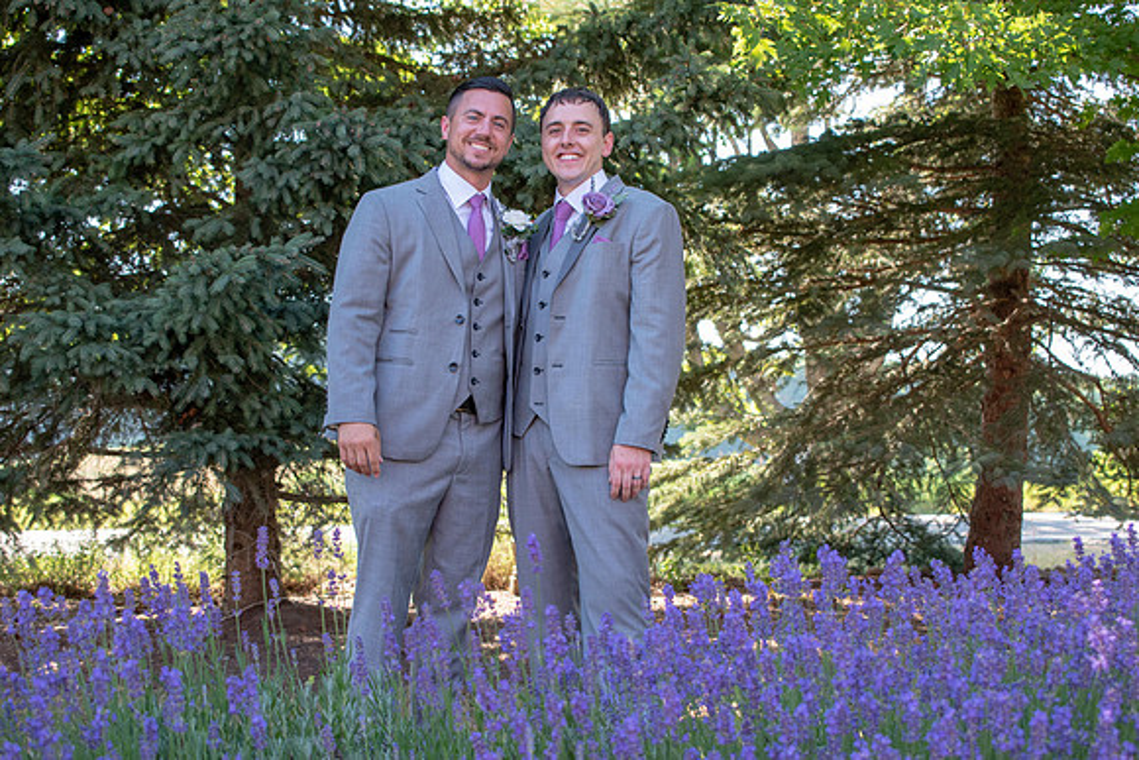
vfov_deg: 23.8
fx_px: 1804
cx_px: 570
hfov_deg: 35.0
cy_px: 380
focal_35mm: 57
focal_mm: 38
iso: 400
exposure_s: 1/160
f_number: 6.3
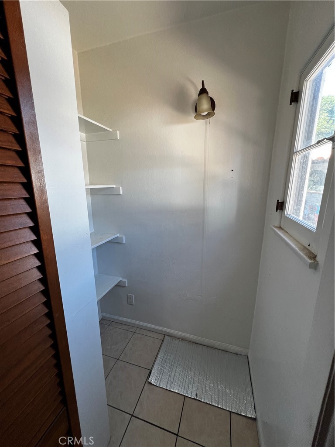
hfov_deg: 89.9
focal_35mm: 13
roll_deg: -0.4
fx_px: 168
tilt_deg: -13.4
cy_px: 224
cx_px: 168
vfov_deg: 106.2
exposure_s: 1/120
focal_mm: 1.57
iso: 100
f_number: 1.8
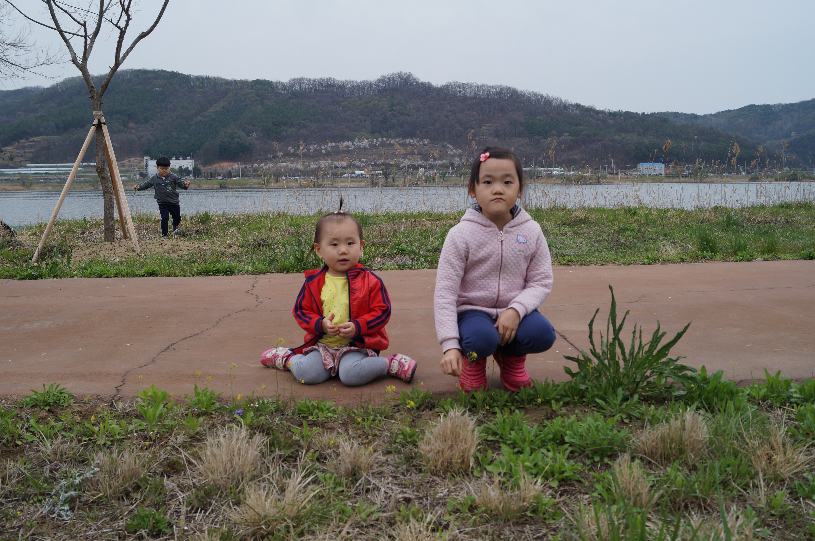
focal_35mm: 33
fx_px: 746
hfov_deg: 57.3
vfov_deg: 39.9
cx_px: 408
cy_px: 270
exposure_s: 1/160
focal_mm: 22
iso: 100
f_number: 5.6
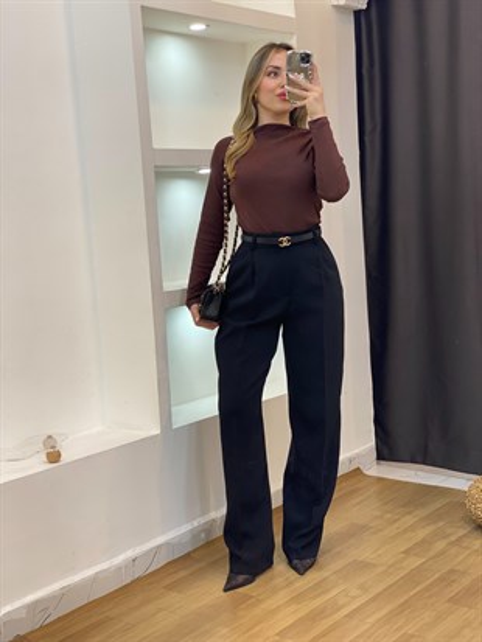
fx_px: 965
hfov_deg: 28.0
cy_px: 321
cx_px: 241
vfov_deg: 36.8
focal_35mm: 52
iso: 100
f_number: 2
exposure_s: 1/100
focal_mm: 6
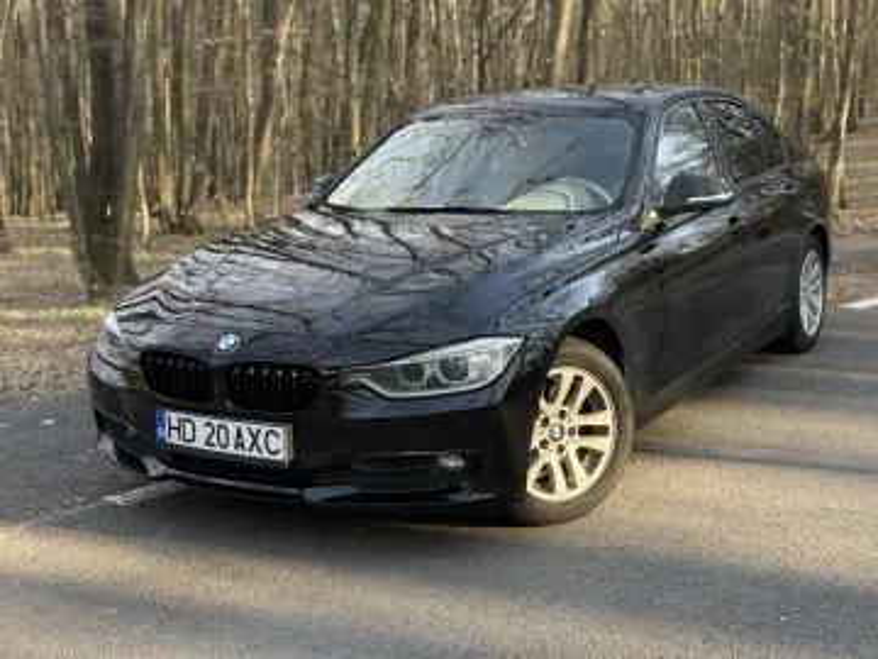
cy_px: 330
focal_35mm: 48
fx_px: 1217
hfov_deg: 39.7
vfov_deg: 30.3
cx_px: 439
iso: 80
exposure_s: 1/339
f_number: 1.78
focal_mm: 6.76
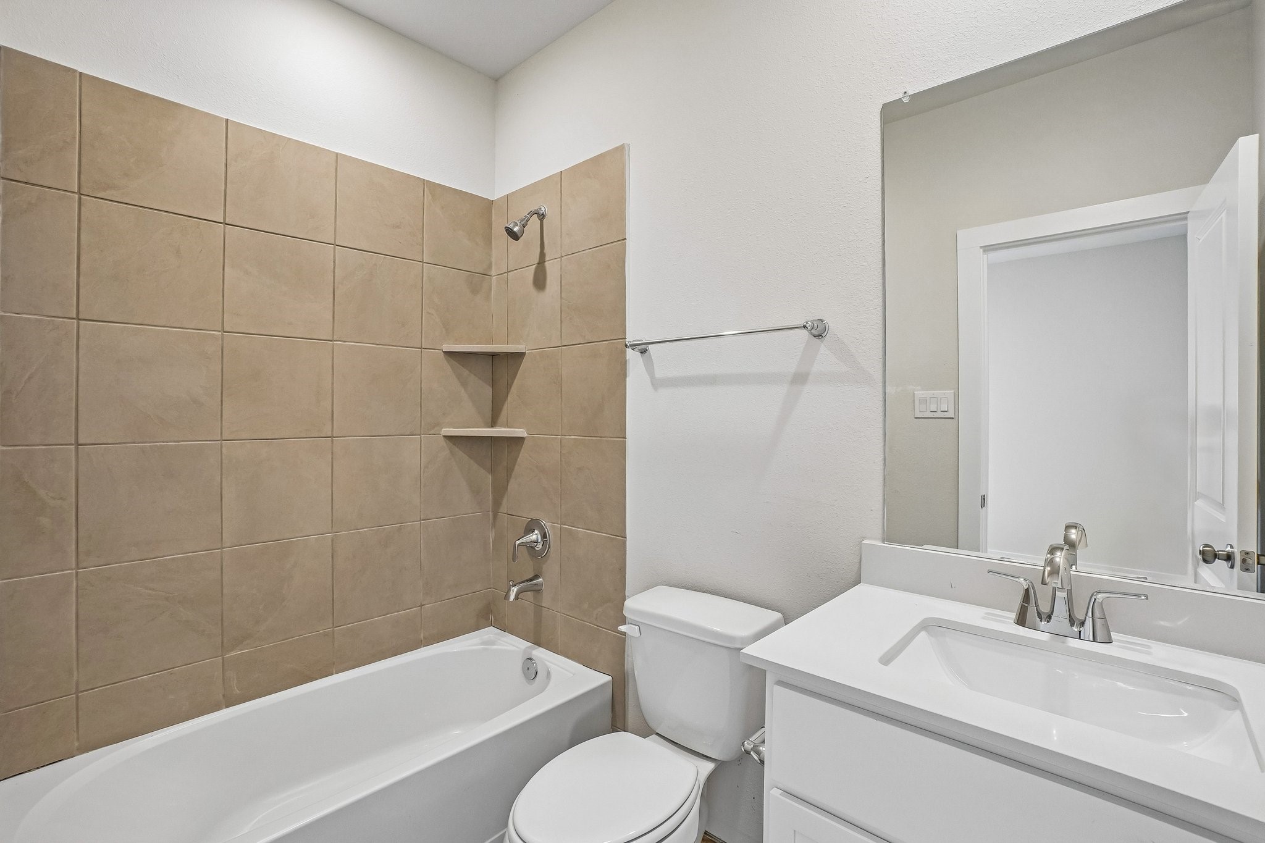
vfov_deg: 77.3
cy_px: 422
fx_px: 527
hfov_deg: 100.4
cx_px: 632
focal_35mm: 15
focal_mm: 10
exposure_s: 1/13
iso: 400
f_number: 8
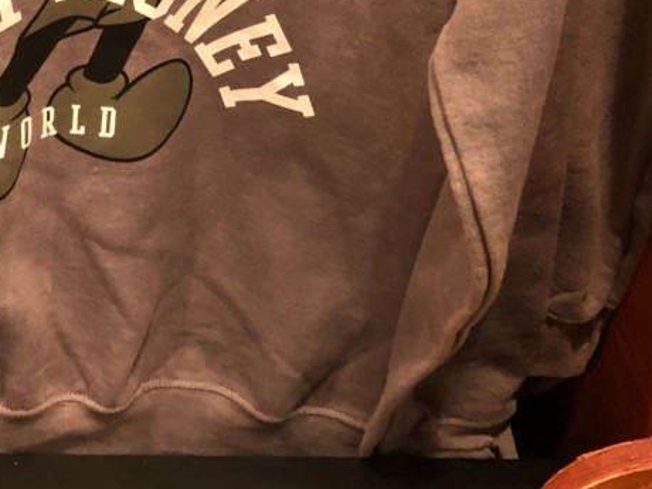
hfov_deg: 26.1
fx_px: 1375
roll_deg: -3.5
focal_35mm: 73
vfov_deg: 19.1
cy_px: -85
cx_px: 115
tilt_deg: -28.8
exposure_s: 1/4
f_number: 1.8
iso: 100
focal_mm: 3.99
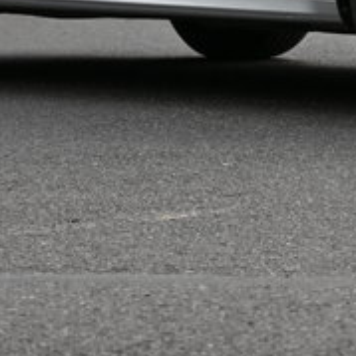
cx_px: 422
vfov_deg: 6.6
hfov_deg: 6.6
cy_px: -157
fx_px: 3060
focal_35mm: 263
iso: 640
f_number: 9
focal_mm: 66
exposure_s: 1/1000
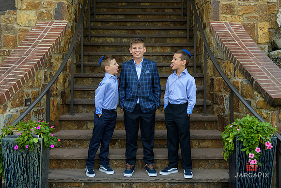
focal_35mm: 46
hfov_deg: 42.5
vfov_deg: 29.0
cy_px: 74
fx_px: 361
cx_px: 140
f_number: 3.2
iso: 200
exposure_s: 1/800
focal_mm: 38
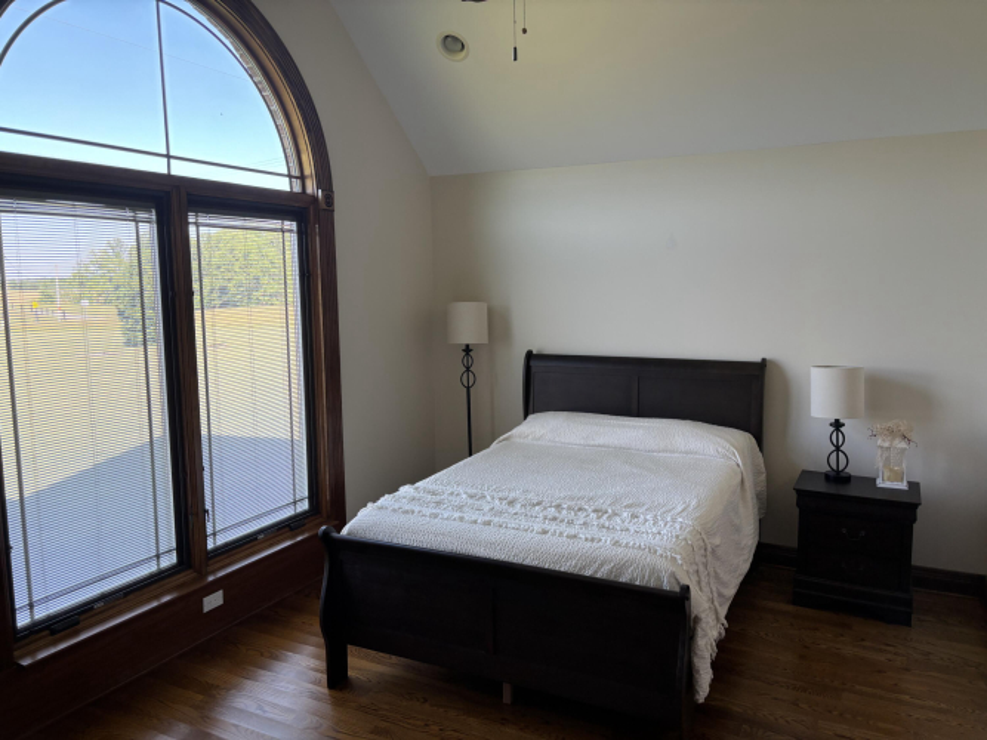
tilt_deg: -7.1
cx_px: 494
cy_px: 370
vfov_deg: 53.0
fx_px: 741
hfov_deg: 67.3
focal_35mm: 26
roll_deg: +1.3
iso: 64
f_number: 1.6
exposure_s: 1/121
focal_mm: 5.96
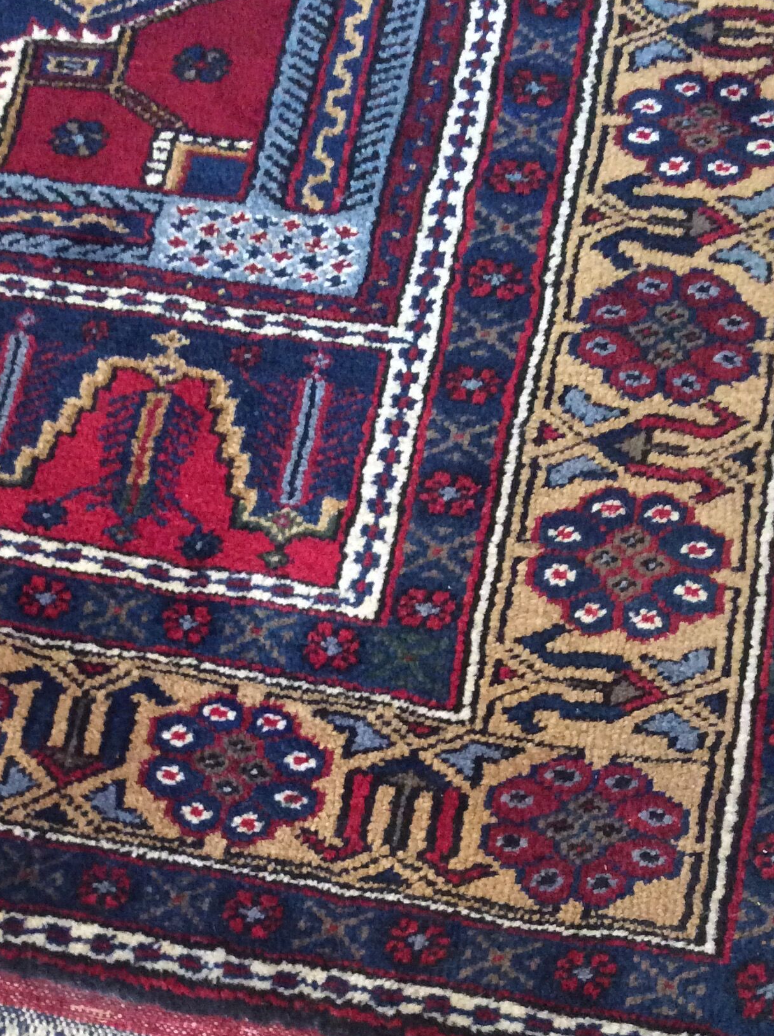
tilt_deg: -69.8
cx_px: 326
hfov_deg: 28.5
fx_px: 1524
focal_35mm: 51
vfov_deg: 36.6
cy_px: 788
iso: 320
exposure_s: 1/25
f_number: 2.4
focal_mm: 3.3
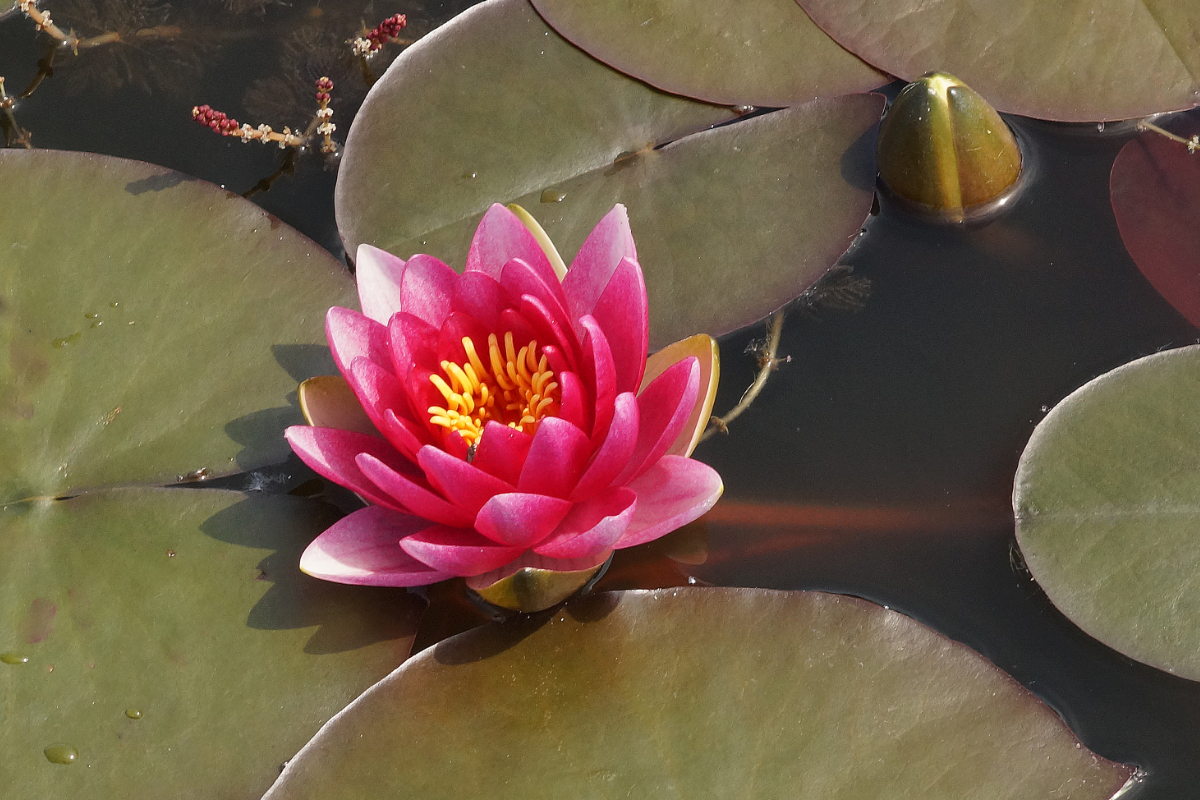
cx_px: 600
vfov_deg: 9.1
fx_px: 5000
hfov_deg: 13.7
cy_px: 400
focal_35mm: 150
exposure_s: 1/160
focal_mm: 100
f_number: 13
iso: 640
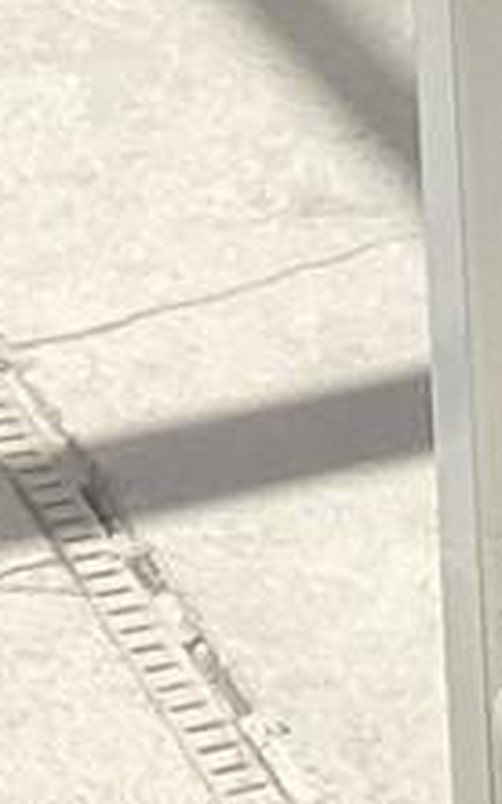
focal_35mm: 238
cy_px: -1004
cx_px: 2739
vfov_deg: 8.2
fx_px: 5213
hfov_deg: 4.5
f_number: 2.4
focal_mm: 3.3
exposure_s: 1/497
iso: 25
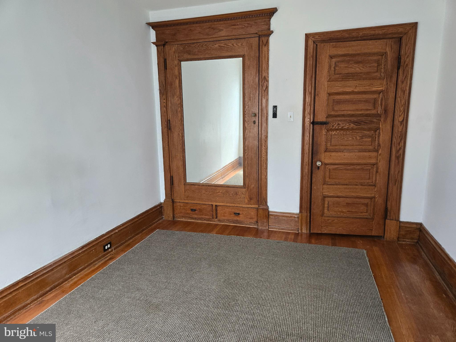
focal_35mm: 23
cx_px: 228
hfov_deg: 73.9
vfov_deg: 58.9
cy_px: 171
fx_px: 303
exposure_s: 1/120
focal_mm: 5.4
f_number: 1.8
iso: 250
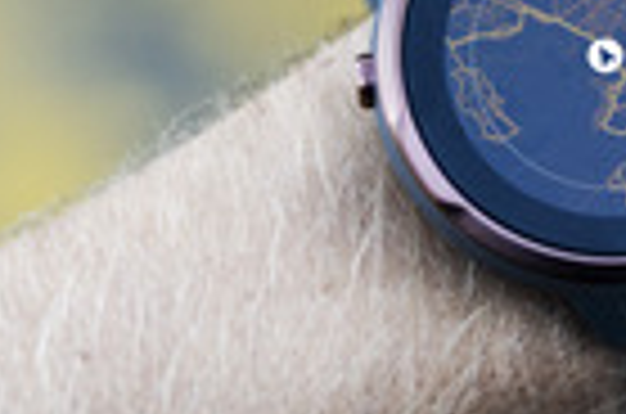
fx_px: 4355
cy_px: 140
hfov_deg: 8.1
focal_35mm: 251
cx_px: 757
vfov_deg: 5.4
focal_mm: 58
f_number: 2.5
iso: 400
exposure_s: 1/1250
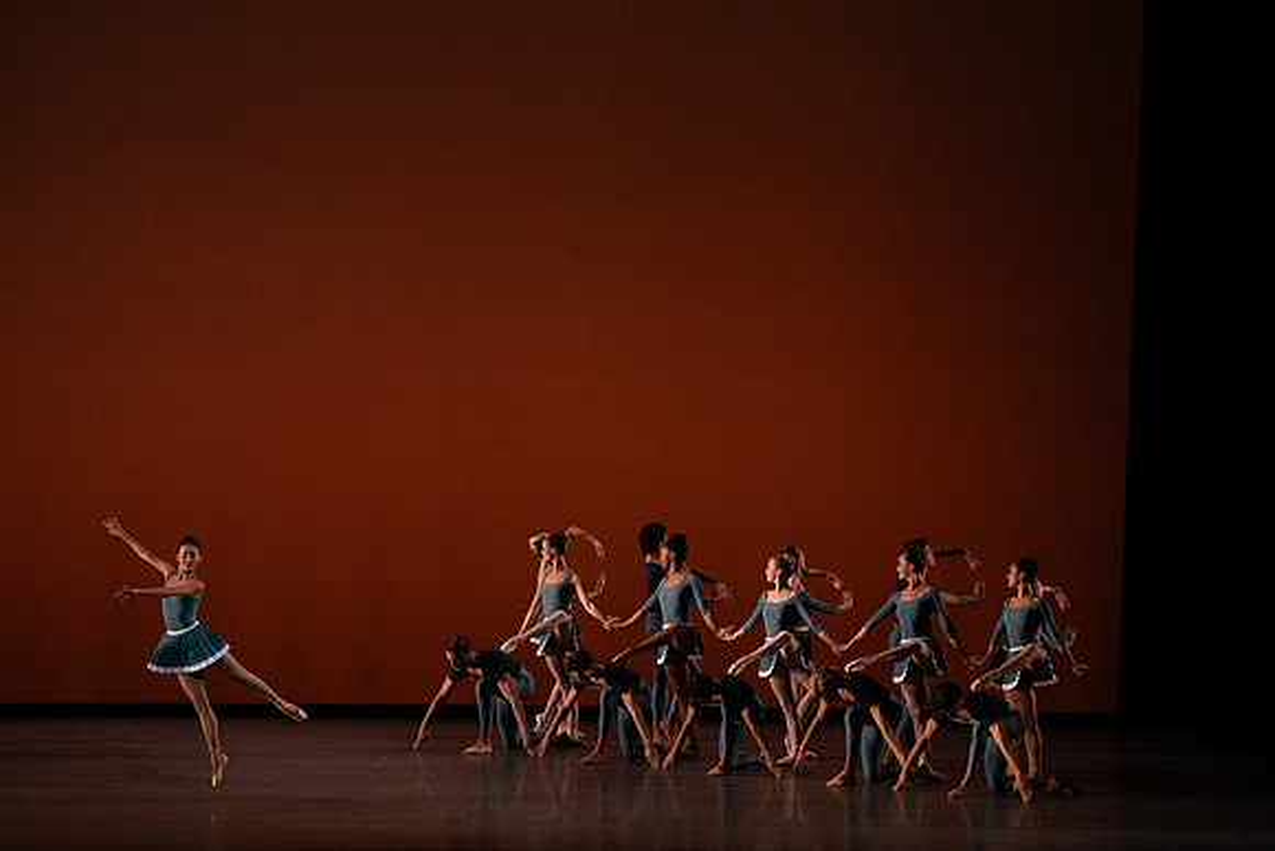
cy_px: 426
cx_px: 638
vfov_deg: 9.2
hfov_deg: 13.7
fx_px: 5313
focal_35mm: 150
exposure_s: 1/400
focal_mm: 150
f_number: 9
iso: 5000
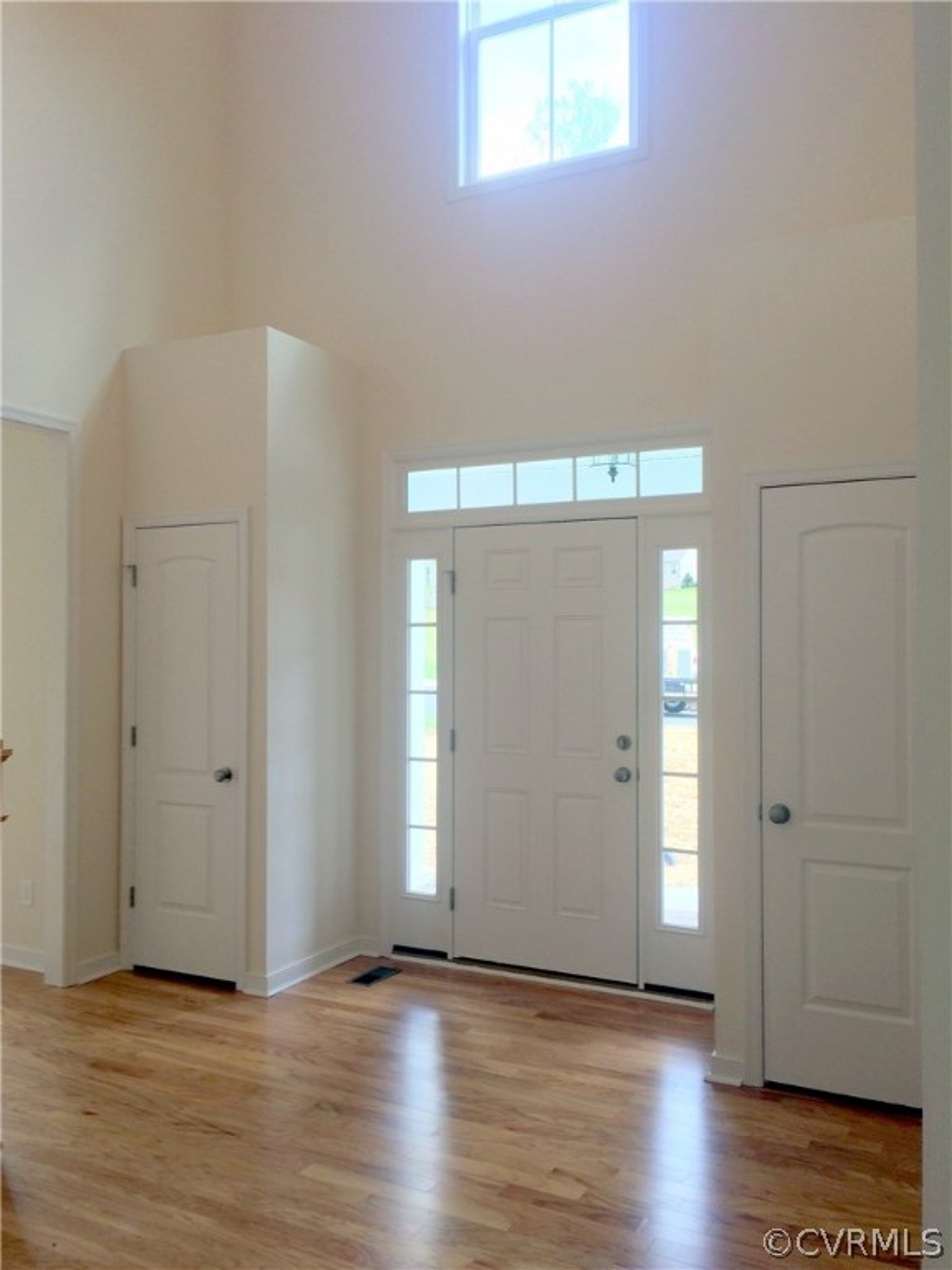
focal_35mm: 29
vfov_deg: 61.7
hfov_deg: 48.2
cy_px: 635
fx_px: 1063
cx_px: 476
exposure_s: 1/60
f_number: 2.2
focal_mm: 4.15
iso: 40
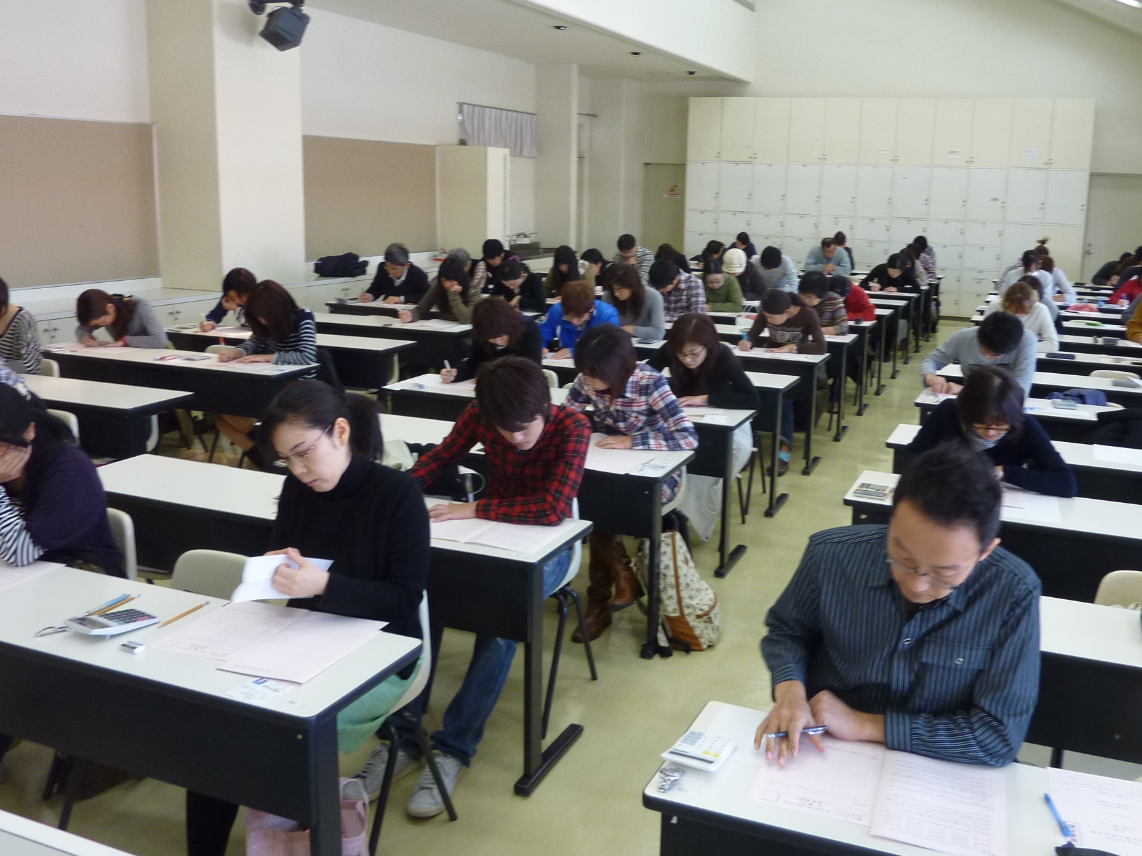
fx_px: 990
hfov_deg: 59.7
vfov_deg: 46.6
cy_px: 361
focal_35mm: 30
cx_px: 648
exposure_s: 1/30
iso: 160
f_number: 3.3
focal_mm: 4.1
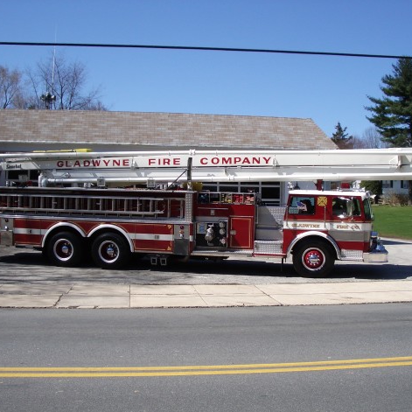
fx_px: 566
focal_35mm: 42
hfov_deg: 40.0
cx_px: 199
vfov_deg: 40.0
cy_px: 208
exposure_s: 1/640
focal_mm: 5.8
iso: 80
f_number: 4.3
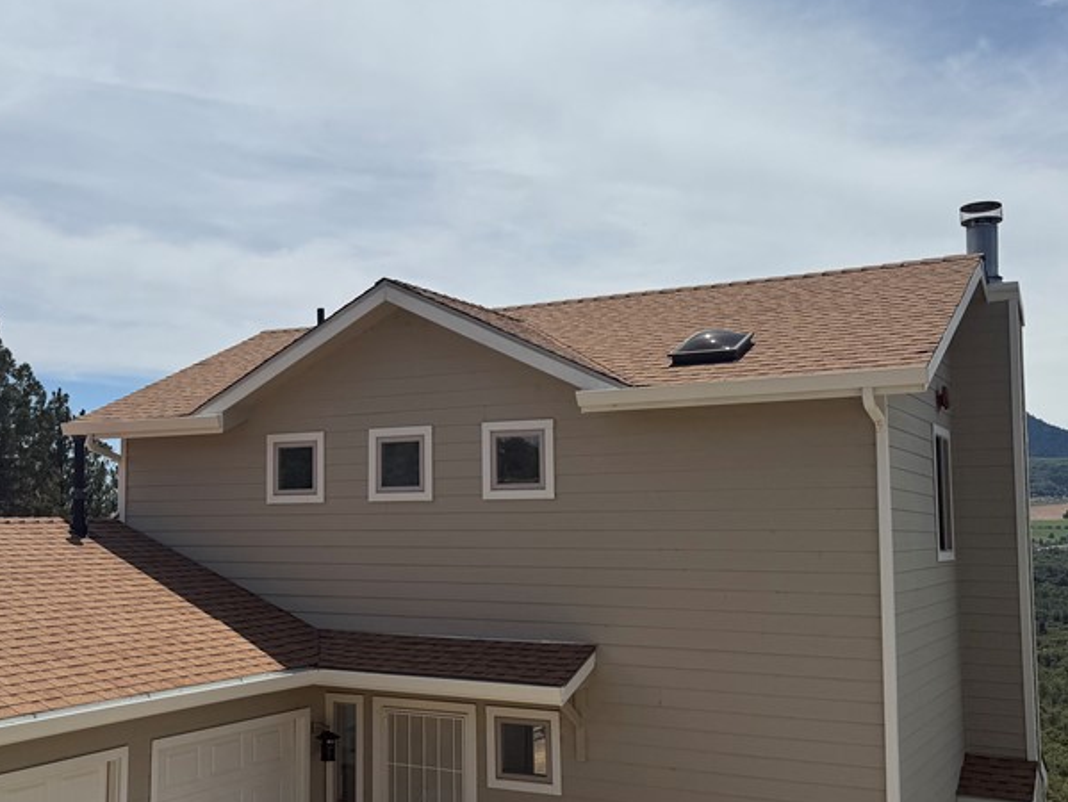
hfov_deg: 45.3
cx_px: 390
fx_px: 1266
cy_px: 419
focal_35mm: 41
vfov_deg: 35.2
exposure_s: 1/14286
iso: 80
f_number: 1.78
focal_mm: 6.76
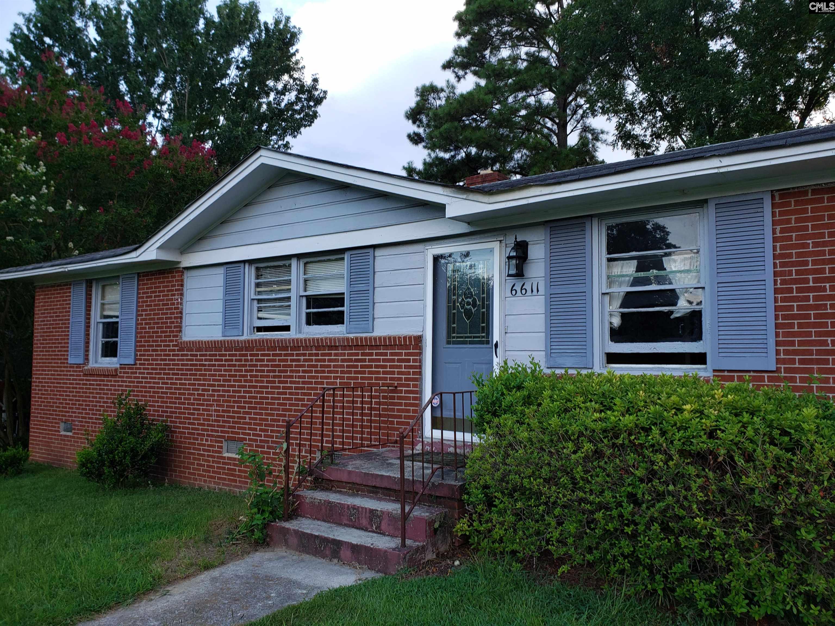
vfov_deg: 53.1
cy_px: 313
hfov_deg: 67.3
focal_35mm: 26
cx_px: 418
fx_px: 627
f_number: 2.4
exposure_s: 1/128
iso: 50
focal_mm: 4.3
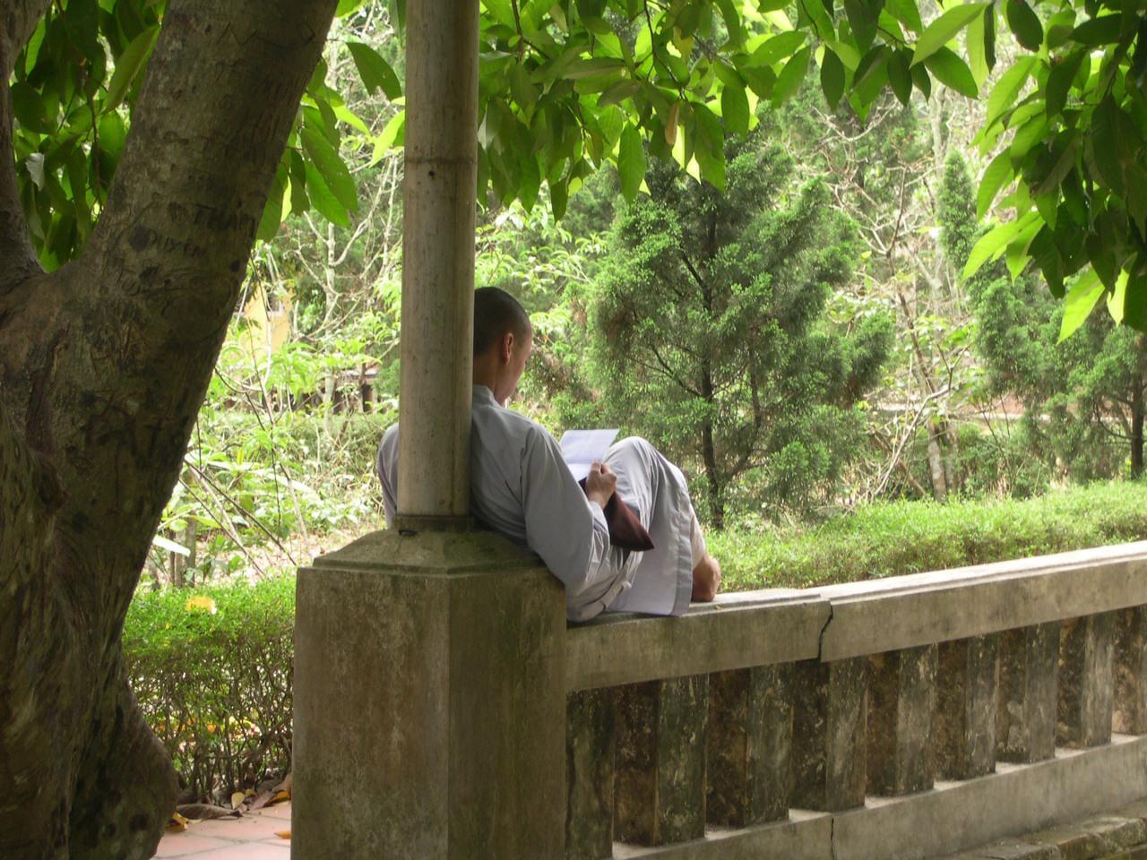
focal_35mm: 97
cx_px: 574
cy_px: 430
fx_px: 3214
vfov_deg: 15.2
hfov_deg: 20.2
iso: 100
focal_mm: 20.5
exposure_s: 1/42.9
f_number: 4.6
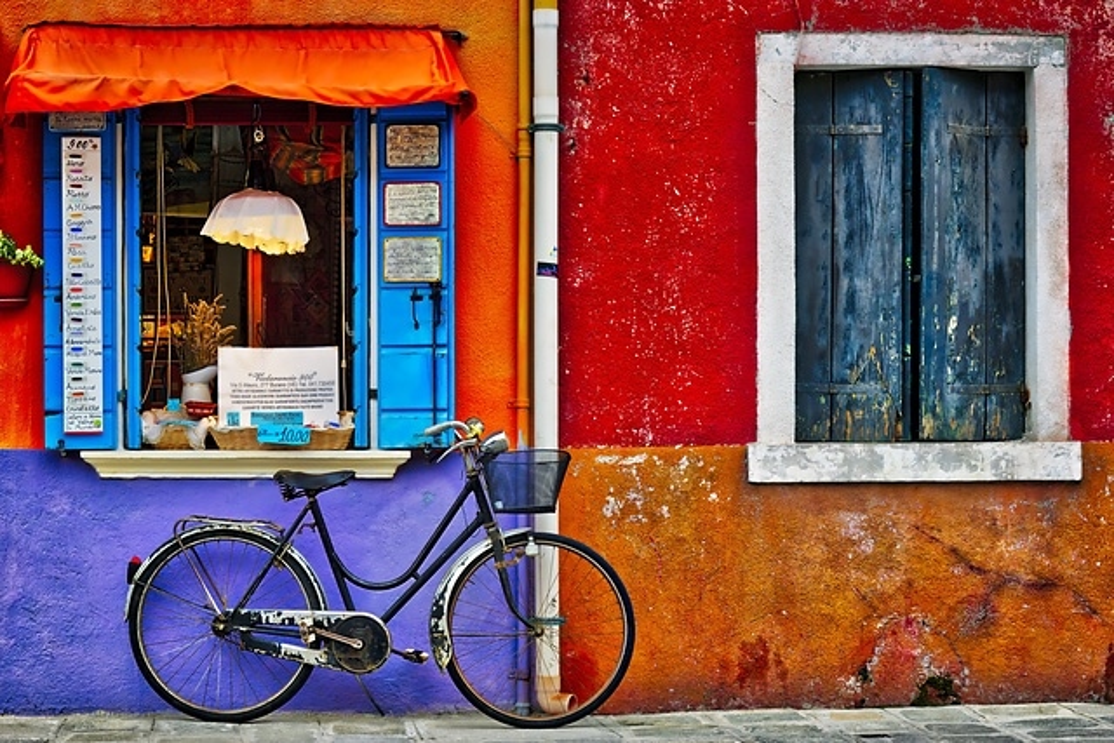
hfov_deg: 22.6
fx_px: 2785
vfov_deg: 15.2
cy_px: 372
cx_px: 557
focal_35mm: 90
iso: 400
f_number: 6.3
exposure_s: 1/80
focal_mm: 90
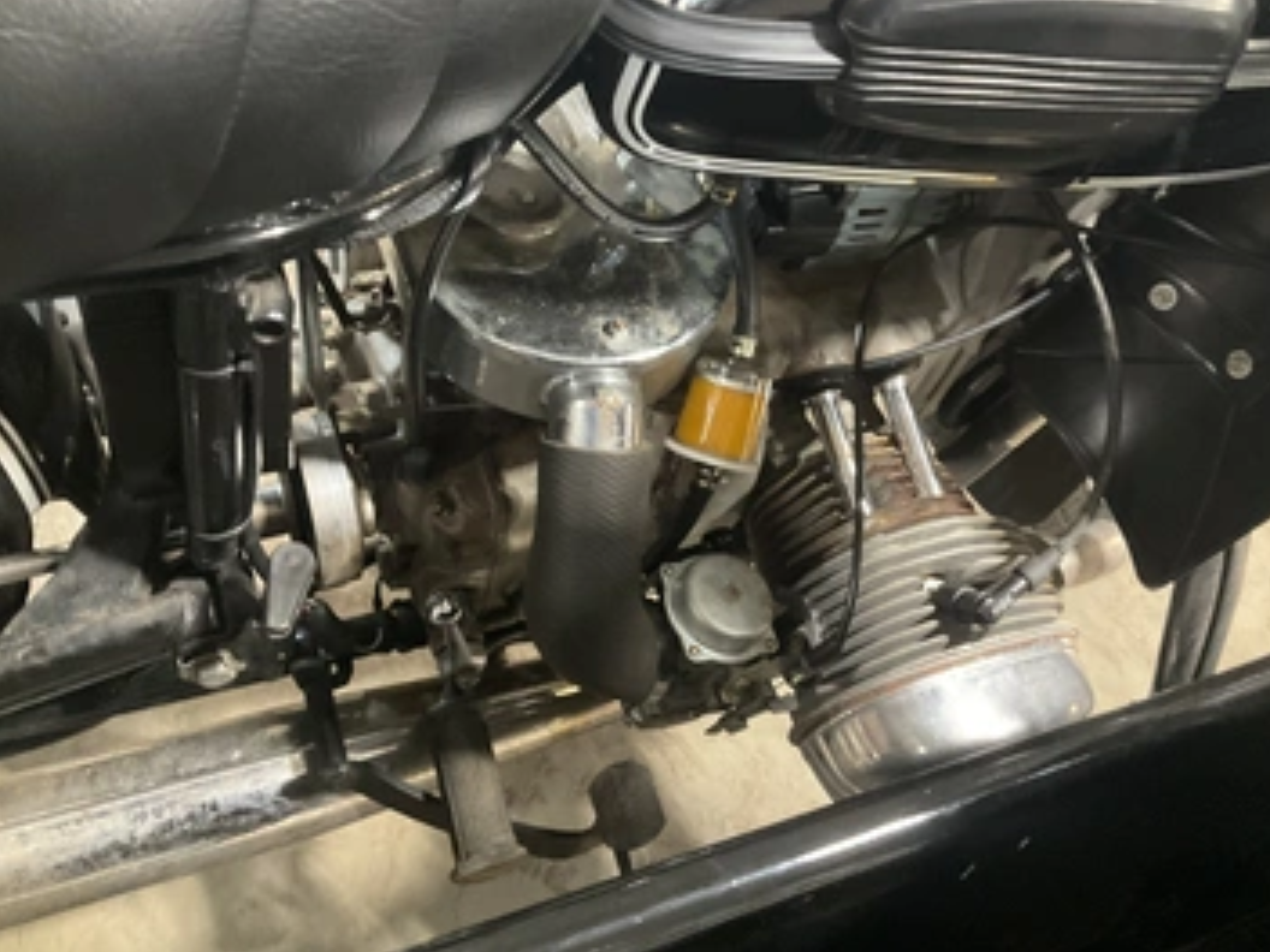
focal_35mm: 33
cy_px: 415
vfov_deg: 42.9
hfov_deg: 55.3
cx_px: 657
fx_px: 1211
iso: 500
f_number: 1.8
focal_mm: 3
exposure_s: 1/30
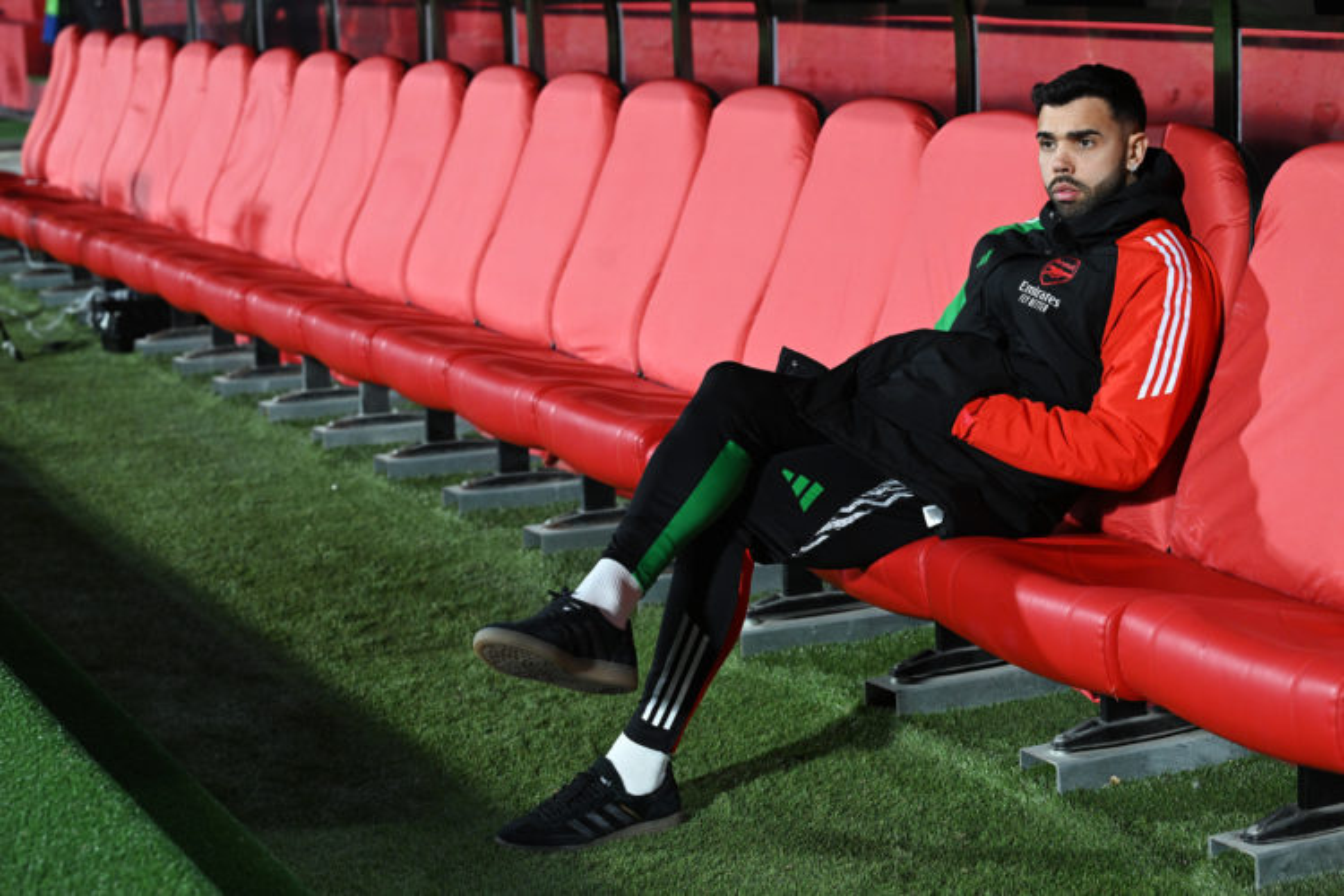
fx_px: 2613
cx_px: 672
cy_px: 448
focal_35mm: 70
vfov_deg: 19.5
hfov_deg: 28.8
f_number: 4.5
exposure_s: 1/500
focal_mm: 70
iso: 2500
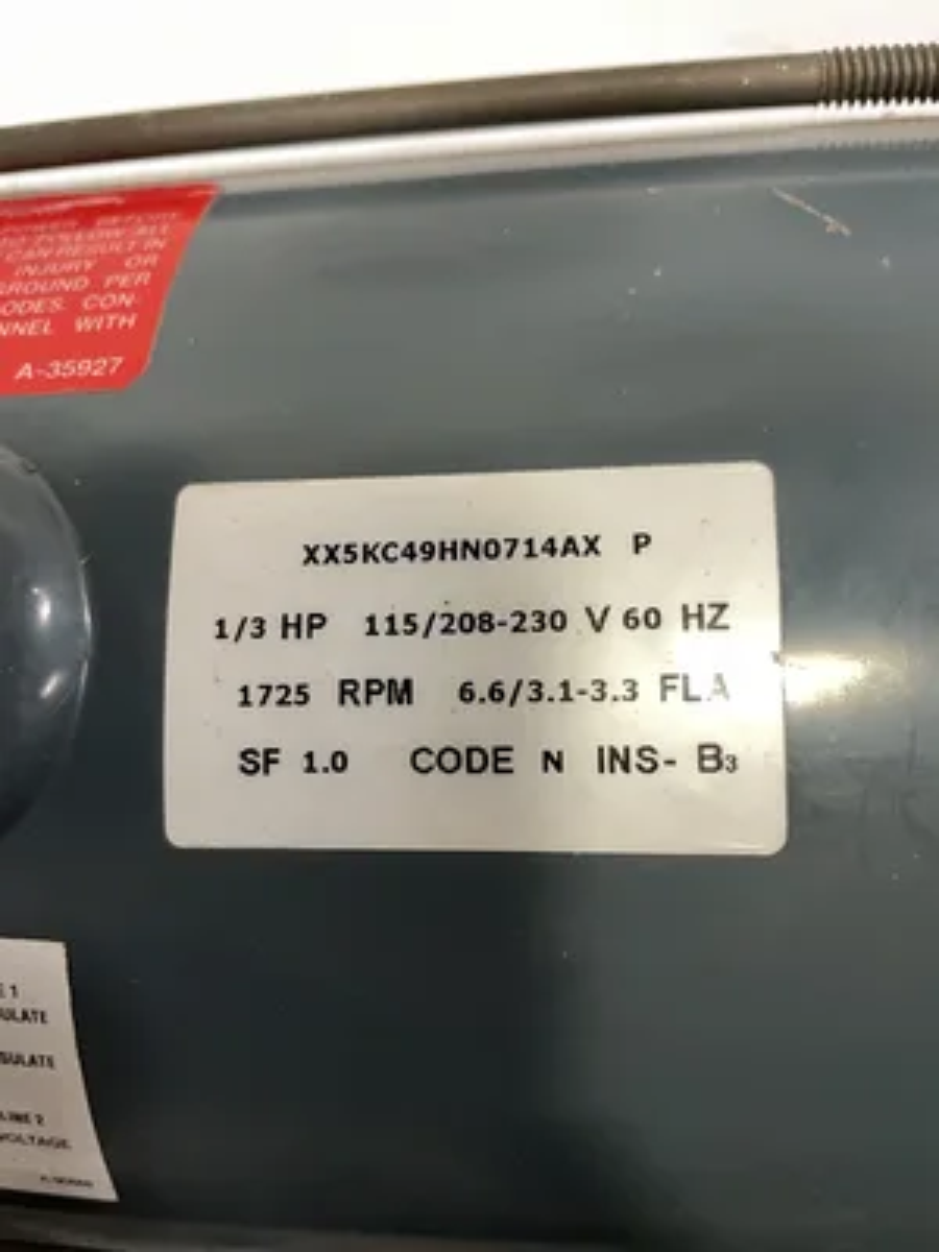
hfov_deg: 53.1
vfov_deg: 67.3
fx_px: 940
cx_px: 470
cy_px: 626
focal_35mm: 26
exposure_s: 1/60
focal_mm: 4.2
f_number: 1.6
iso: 250
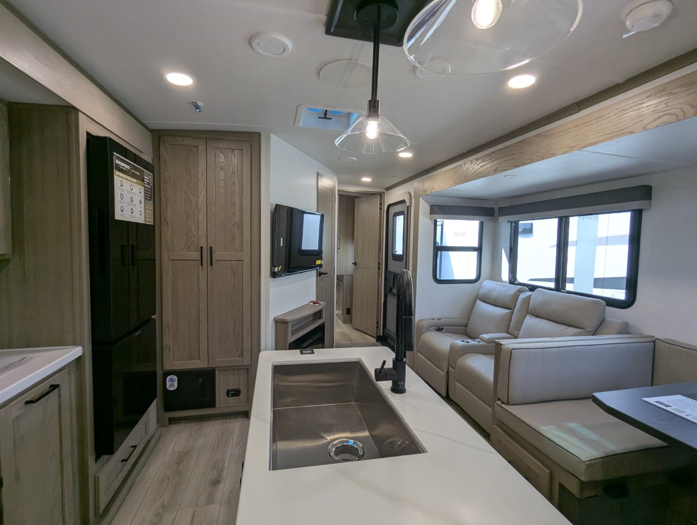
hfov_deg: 94.4
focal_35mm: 16
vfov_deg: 78.2
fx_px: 323
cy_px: 262
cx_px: 348
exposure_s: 1/102
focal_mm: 2.35
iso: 98
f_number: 2.2
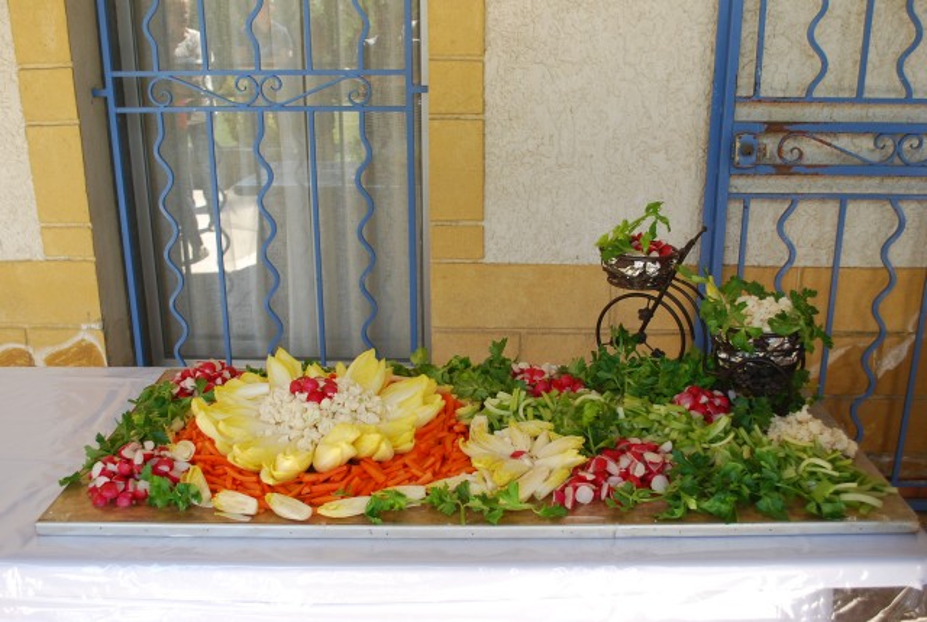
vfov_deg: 37.0
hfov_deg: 53.1
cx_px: 464
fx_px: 928
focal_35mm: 36
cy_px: 311
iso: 200
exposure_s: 1/100
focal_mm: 24
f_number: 5
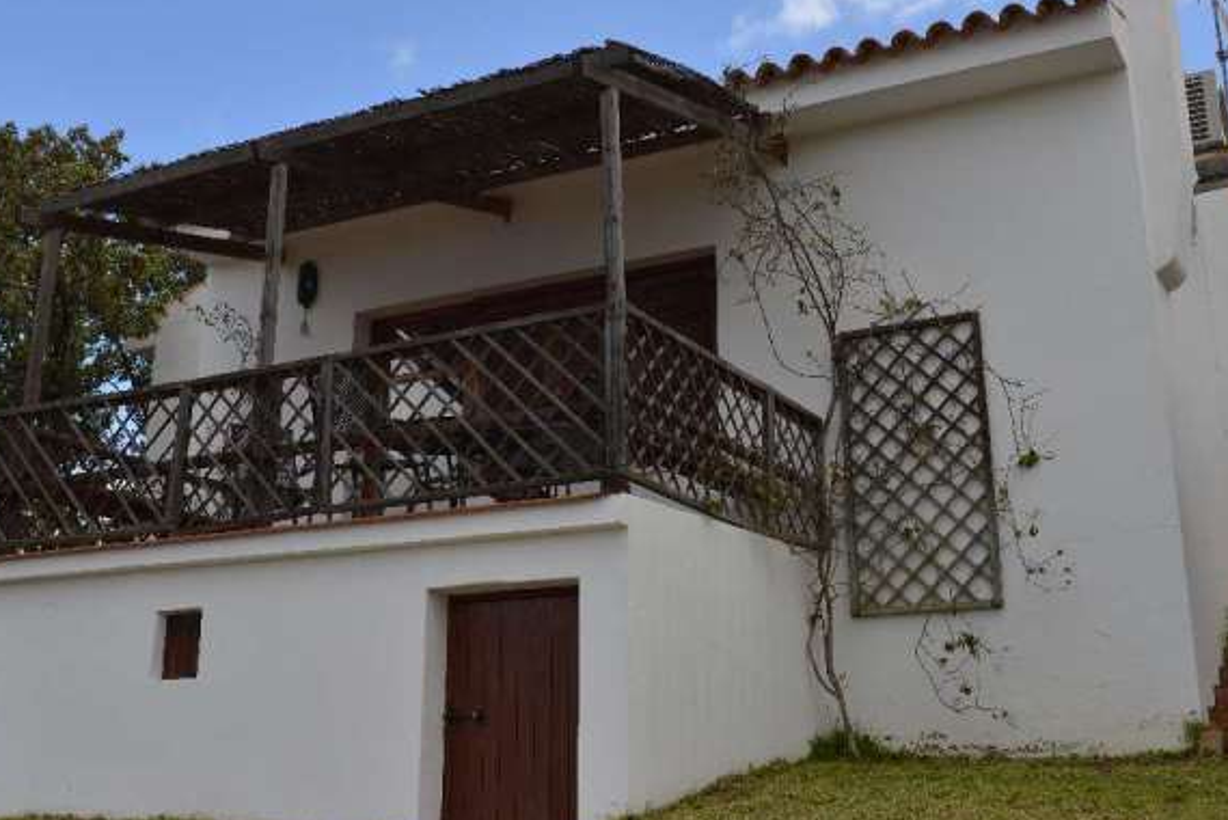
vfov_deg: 29.8
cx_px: 524
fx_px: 1536
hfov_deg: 43.5
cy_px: 315
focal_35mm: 45
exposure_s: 1/250
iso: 125
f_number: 9
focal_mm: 32
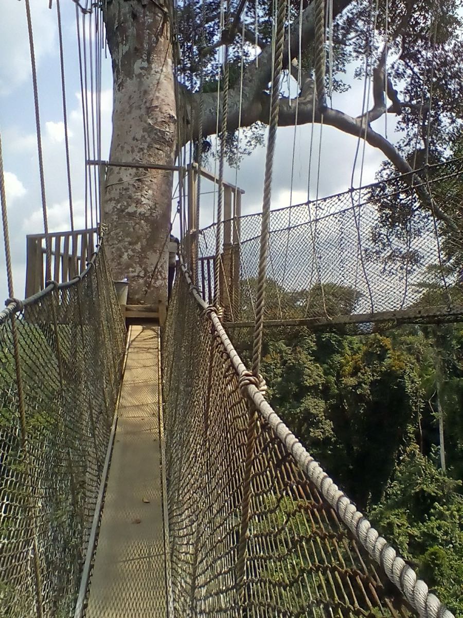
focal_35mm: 31
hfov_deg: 45.4
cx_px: 232
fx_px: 553
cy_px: 309
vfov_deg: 58.4
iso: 103
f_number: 2.4
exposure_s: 1/6211
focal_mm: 2.38
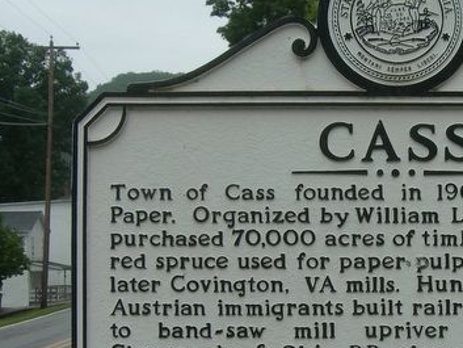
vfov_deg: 17.1
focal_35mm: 86
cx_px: 390
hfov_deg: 22.4
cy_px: 252
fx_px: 1151
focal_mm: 7.8
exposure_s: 1/223
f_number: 4.8
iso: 50
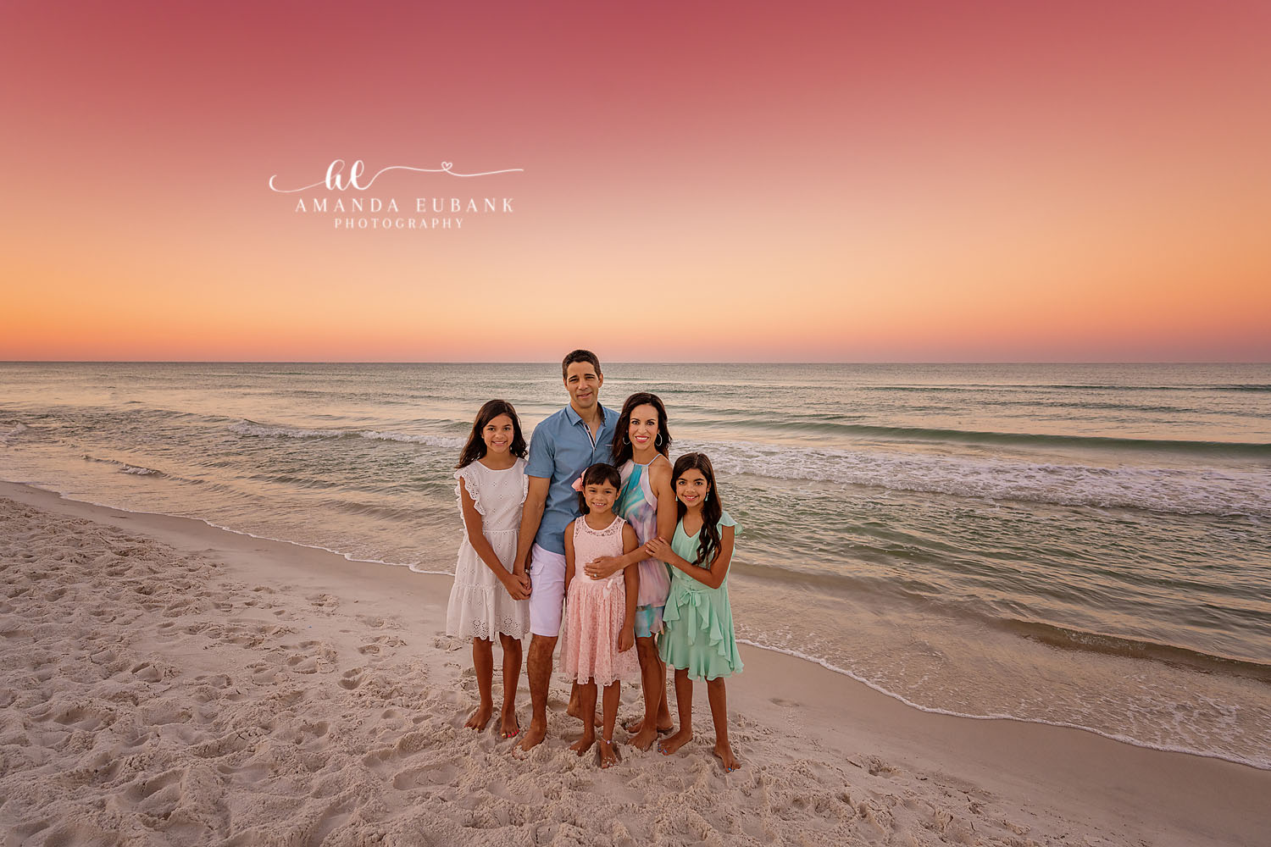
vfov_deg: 70.4
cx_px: 636
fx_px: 600
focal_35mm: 17
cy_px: 424
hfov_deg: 93.3
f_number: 4
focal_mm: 17
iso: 500
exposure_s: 1/500
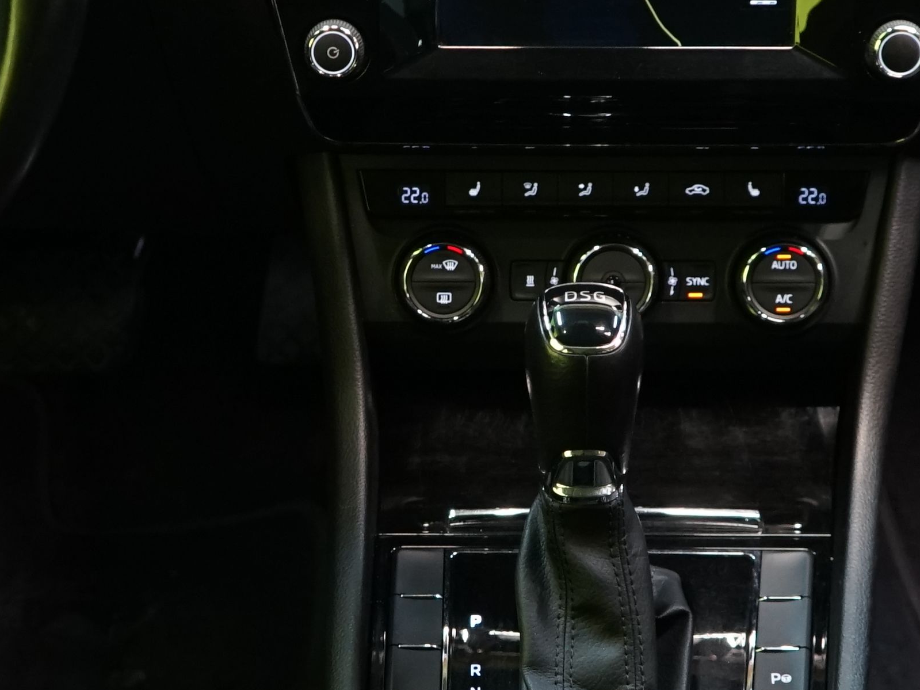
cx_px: 546
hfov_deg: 19.4
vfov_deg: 14.6
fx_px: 2684
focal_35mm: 101
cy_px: 413
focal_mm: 28
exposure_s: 1/30
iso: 1250
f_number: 3.5
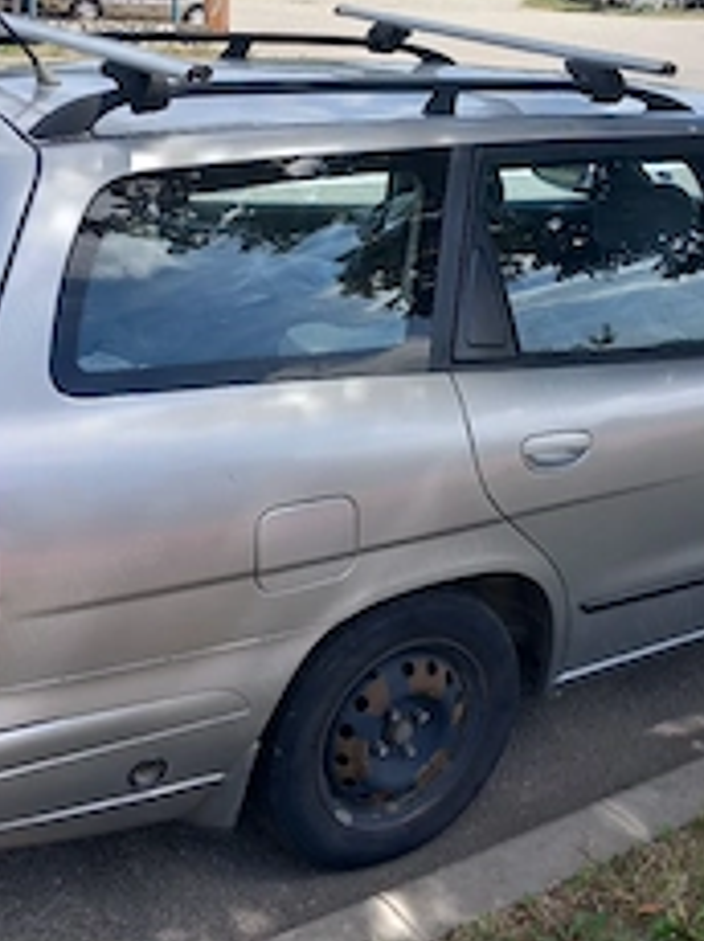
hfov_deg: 30.7
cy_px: 356
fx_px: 1277
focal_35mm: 47
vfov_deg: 40.2
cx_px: 434
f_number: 1.8
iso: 20
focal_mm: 4
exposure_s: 1/250
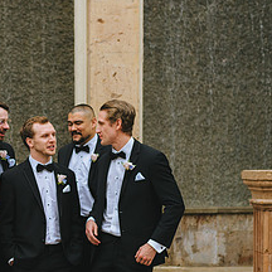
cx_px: -33
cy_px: 217
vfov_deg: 14.9
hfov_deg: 14.6
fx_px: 1031
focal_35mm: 116
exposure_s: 1/2000
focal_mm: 50
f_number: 2.8
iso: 400
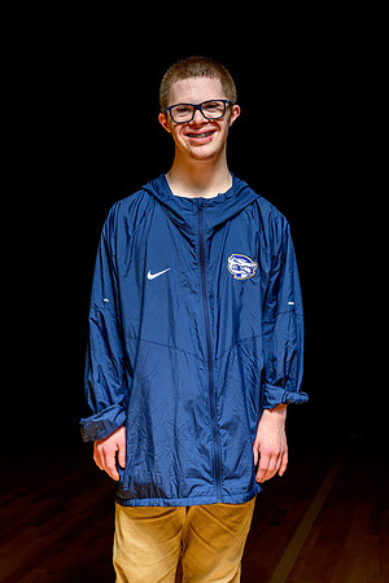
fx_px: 1118
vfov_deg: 29.2
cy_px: 292
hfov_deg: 19.7
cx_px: 194
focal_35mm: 69
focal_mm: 69
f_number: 6.3
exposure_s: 1/160
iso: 320
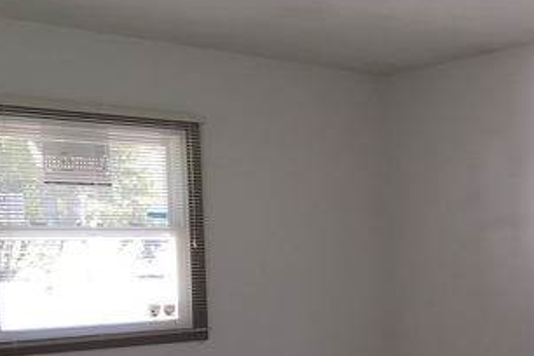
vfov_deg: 21.2
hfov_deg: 29.9
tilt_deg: -4.0
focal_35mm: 63
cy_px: 311
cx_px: 522
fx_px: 934
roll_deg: +0.8
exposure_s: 1/30
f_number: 2.2
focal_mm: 4.15
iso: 32
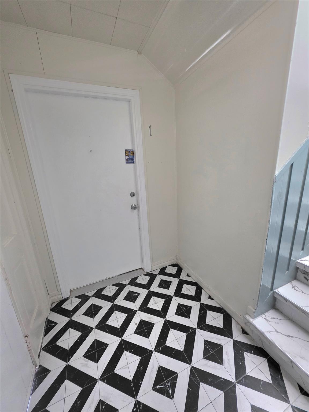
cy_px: 206
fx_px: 155
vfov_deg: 106.2
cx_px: 154
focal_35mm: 13
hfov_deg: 89.9
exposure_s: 1/60.2
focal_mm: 2.2
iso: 640
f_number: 1.9
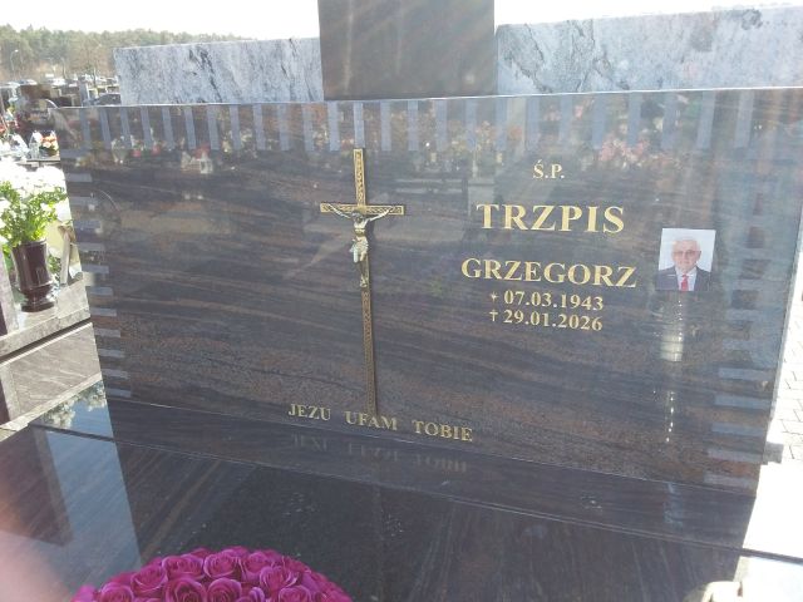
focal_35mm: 28
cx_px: 402
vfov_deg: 49.7
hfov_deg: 63.4
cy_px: 301
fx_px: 650
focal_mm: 2.91
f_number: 1.9
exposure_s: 1/256
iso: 40
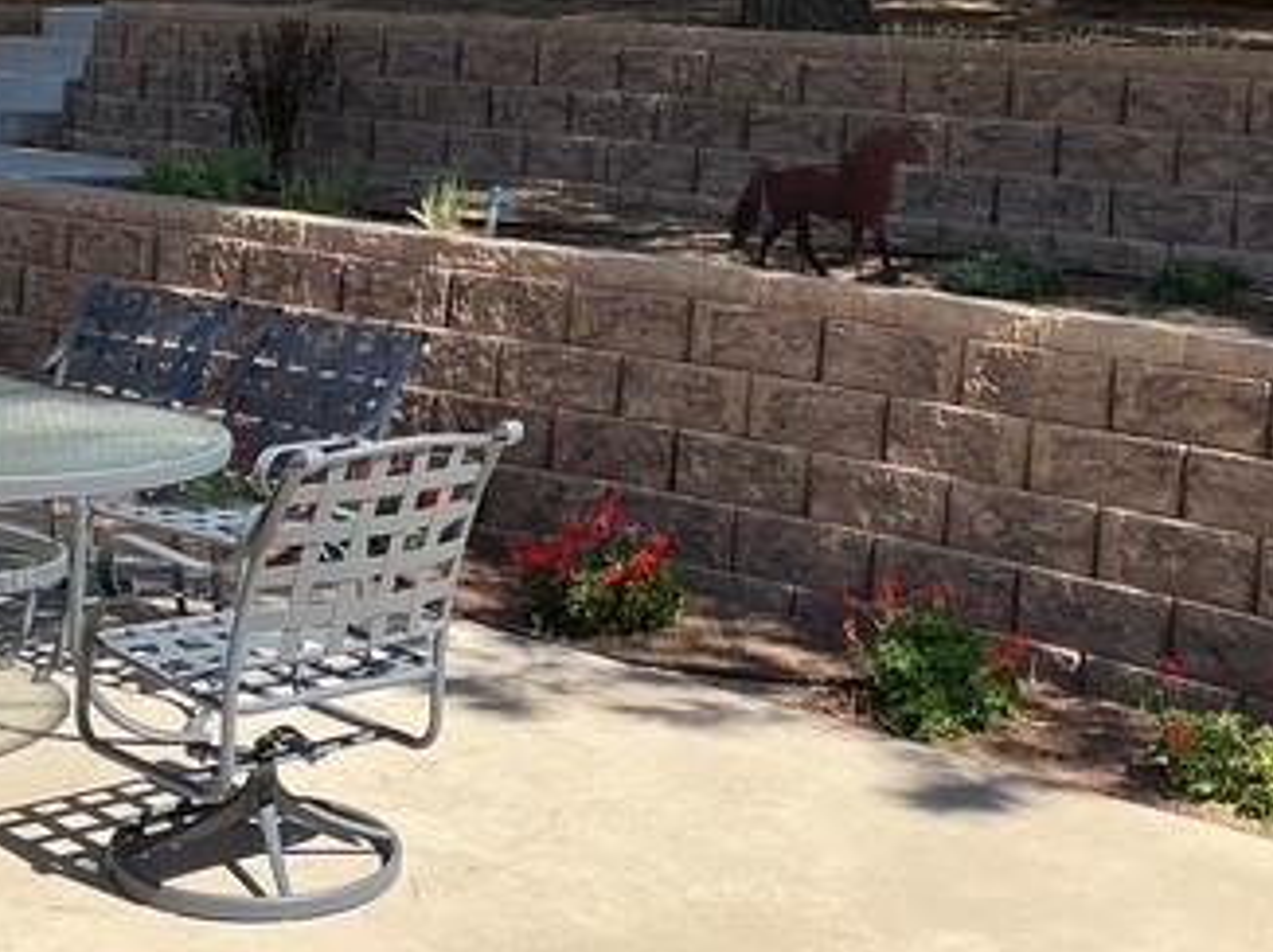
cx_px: 656
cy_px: 148
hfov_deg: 33.8
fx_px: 2095
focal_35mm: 57
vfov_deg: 25.1
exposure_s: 1/683
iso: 25
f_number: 1.8
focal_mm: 3
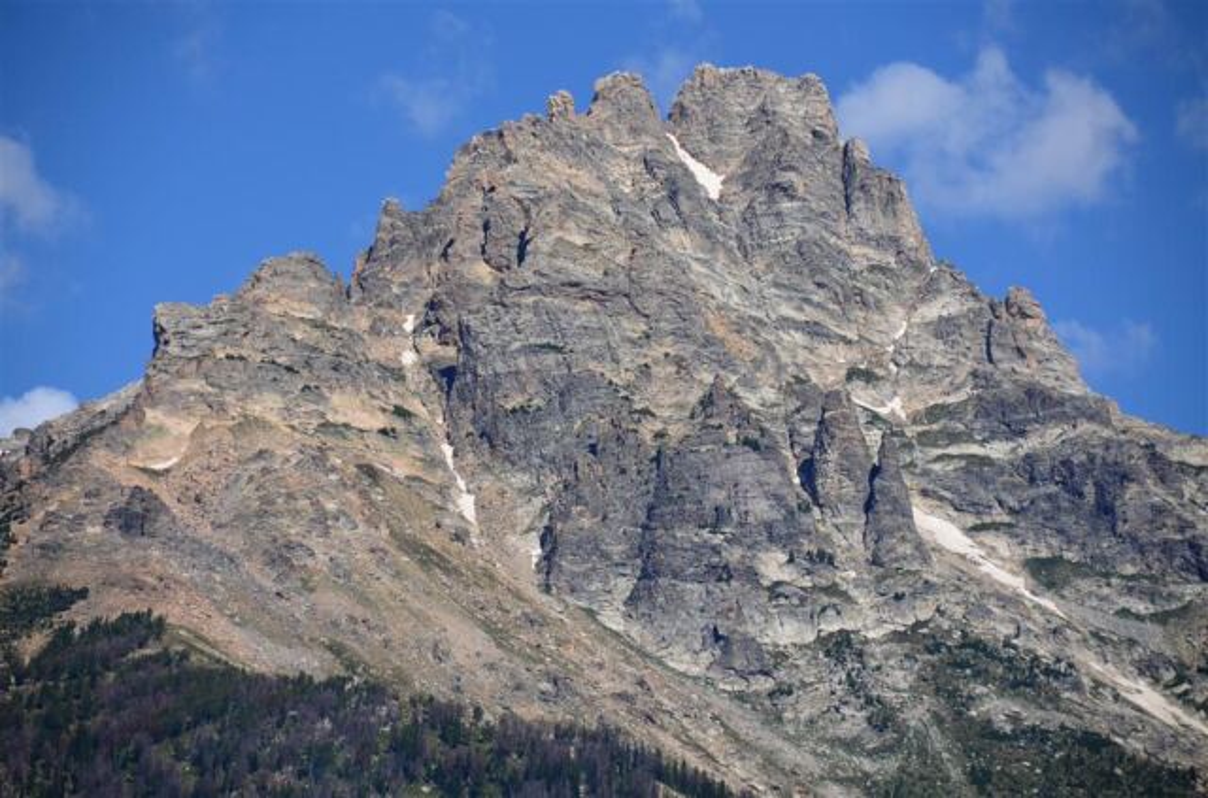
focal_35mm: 225
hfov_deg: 9.2
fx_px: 7530
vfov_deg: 6.1
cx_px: 604
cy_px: 399
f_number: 5.6
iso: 200
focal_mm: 150
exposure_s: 1/1600
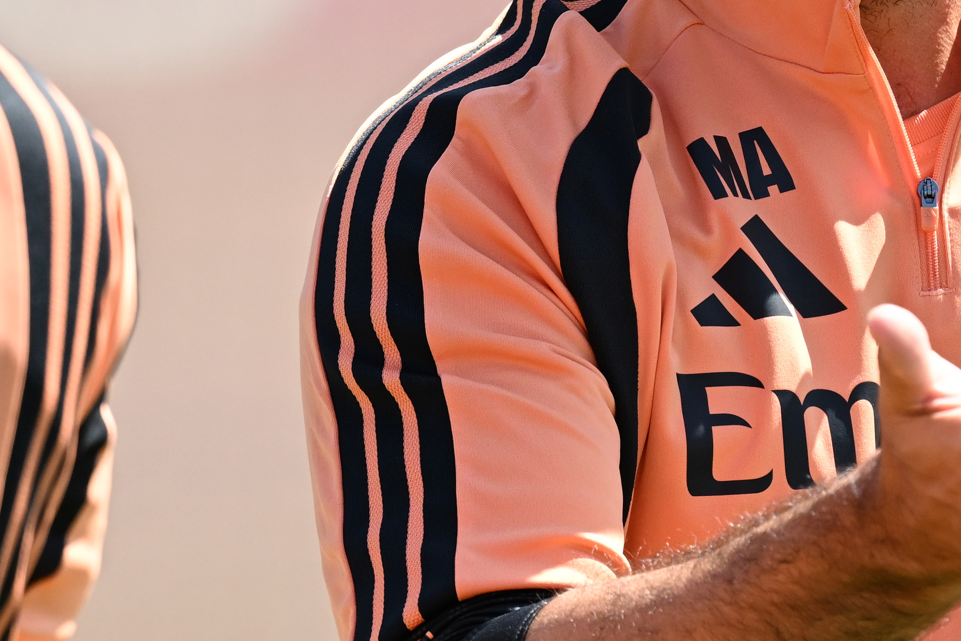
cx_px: 719
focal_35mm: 1572
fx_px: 41963
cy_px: 330
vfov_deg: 0.9
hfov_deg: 1.3
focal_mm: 400
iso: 400
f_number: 4.5
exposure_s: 1/1250
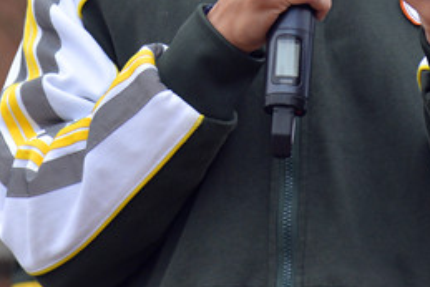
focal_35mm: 417
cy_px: -181
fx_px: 4983
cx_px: 269
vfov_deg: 3.3
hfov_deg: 4.9
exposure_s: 1/60
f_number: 4.5
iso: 800
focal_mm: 120
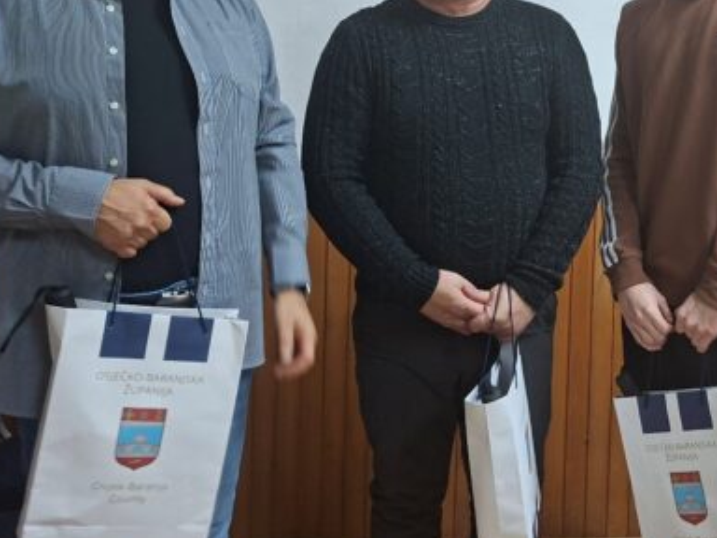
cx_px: 521
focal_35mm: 46
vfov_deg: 30.8
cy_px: 116
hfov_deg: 40.3
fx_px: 953
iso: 320
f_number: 1.8
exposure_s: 1/50
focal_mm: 5.54
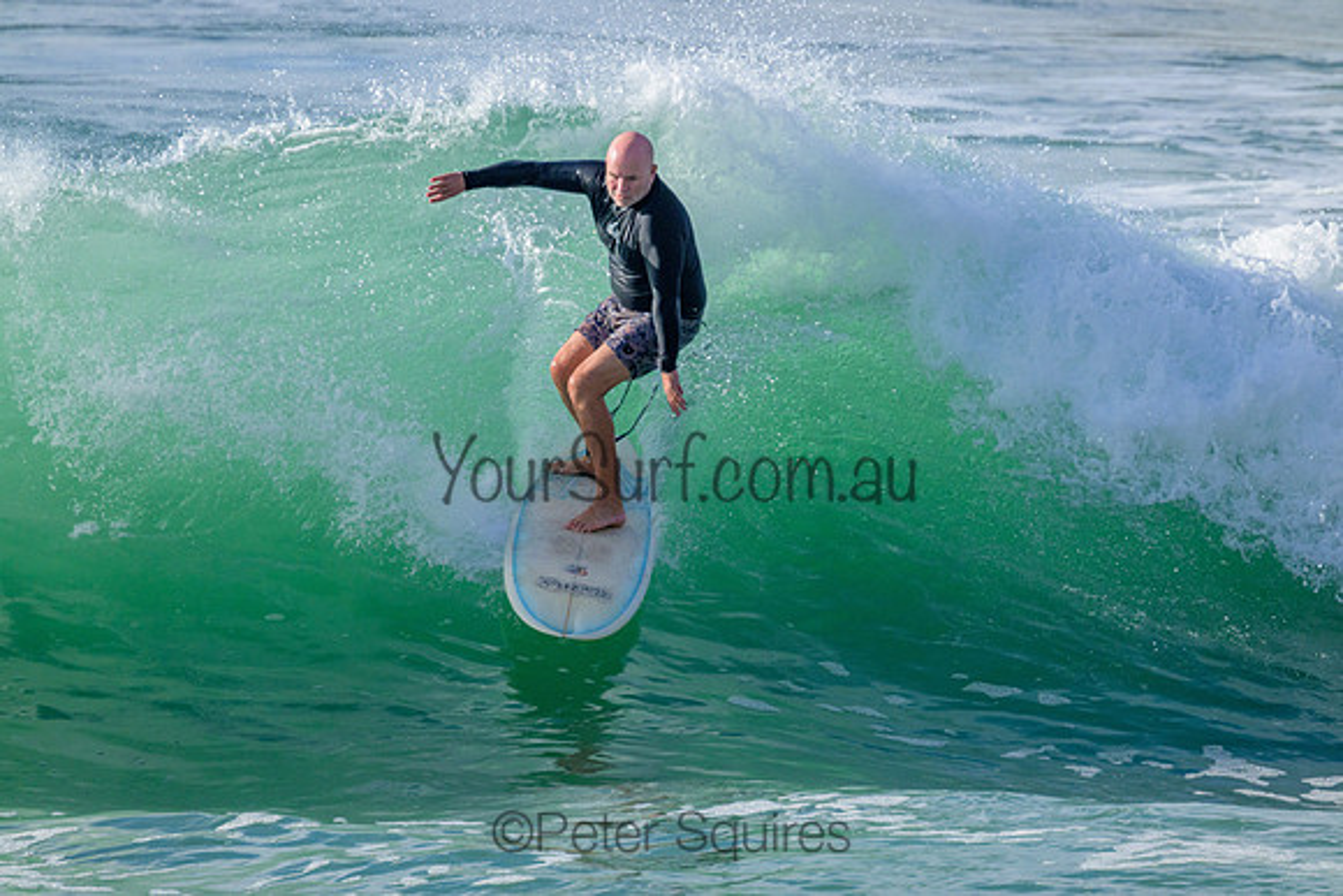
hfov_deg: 2.6
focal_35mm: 800
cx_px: 672
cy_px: 448
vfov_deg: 1.7
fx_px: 29850
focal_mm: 800
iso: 1000
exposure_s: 1/2000
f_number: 11
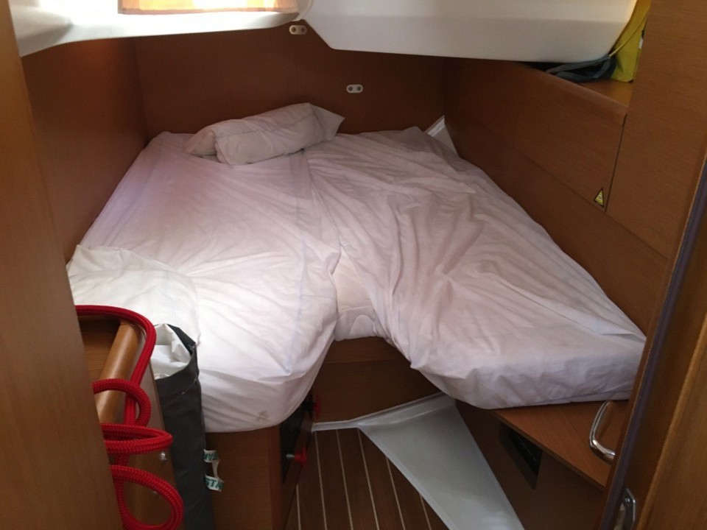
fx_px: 592
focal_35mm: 29
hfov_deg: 61.7
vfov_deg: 48.2
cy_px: 265
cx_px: 354
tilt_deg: -27.2
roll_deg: -0.4
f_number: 2.2
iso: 200
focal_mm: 4.15
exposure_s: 1/17
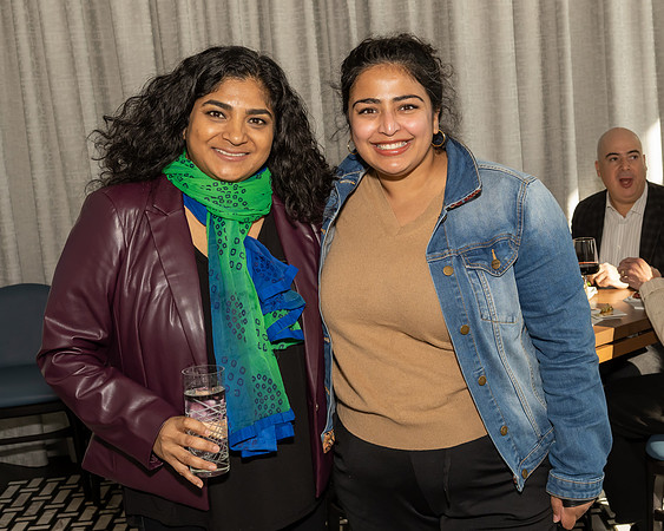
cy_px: 244
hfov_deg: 34.2
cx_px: 398
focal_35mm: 55
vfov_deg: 27.7
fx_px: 1075
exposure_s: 1/250
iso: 500
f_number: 8
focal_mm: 30
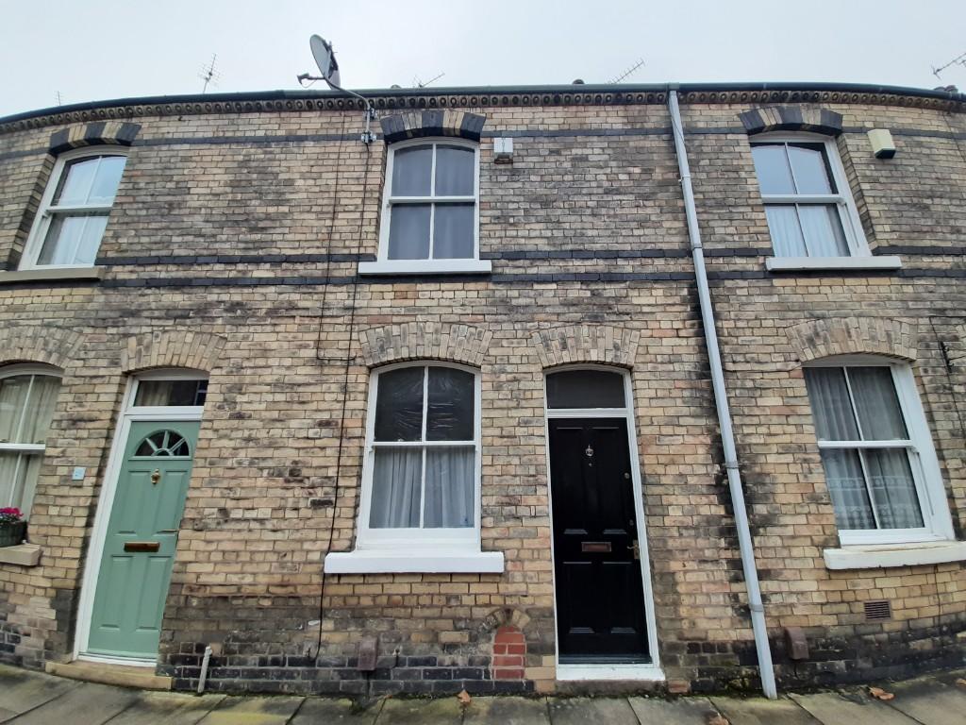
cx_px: 483
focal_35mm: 13
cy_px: 362
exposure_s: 1/50
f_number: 2.2
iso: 50
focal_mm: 1.42
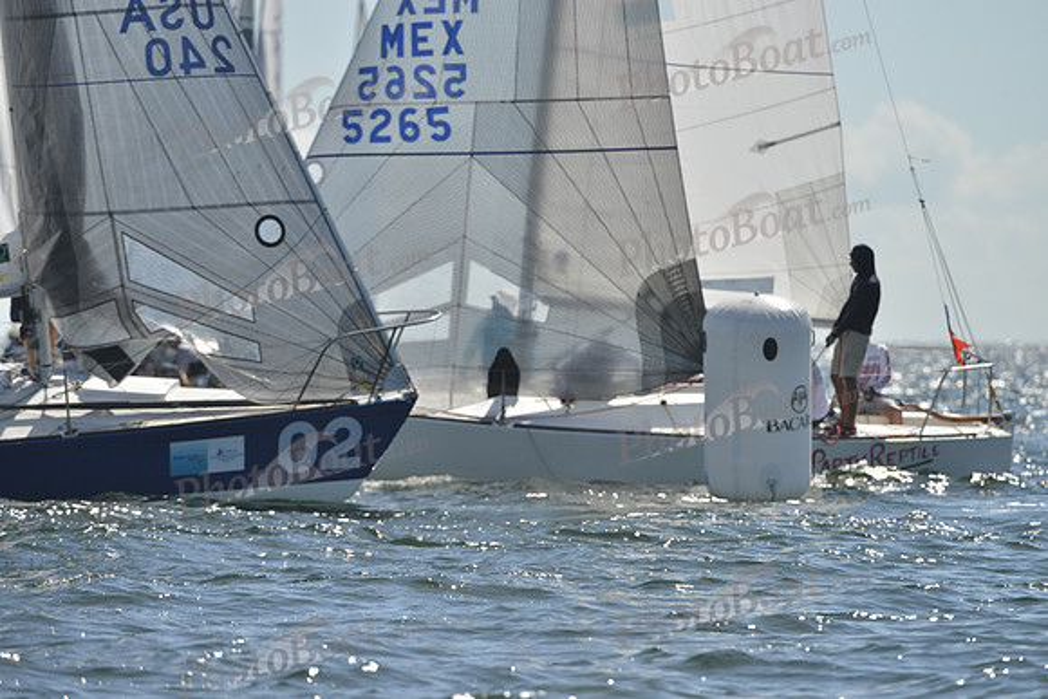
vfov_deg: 3.4
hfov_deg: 5.2
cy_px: 350
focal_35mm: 400
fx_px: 11647
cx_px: 524
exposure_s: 1/1000
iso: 200
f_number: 7.1
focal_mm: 400
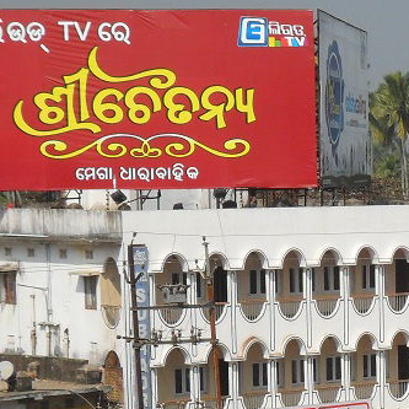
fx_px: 2286
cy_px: 400
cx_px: 621
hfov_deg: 9.9
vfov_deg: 10.2
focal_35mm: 171
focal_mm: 11.2
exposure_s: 1/750
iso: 100
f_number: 5.6
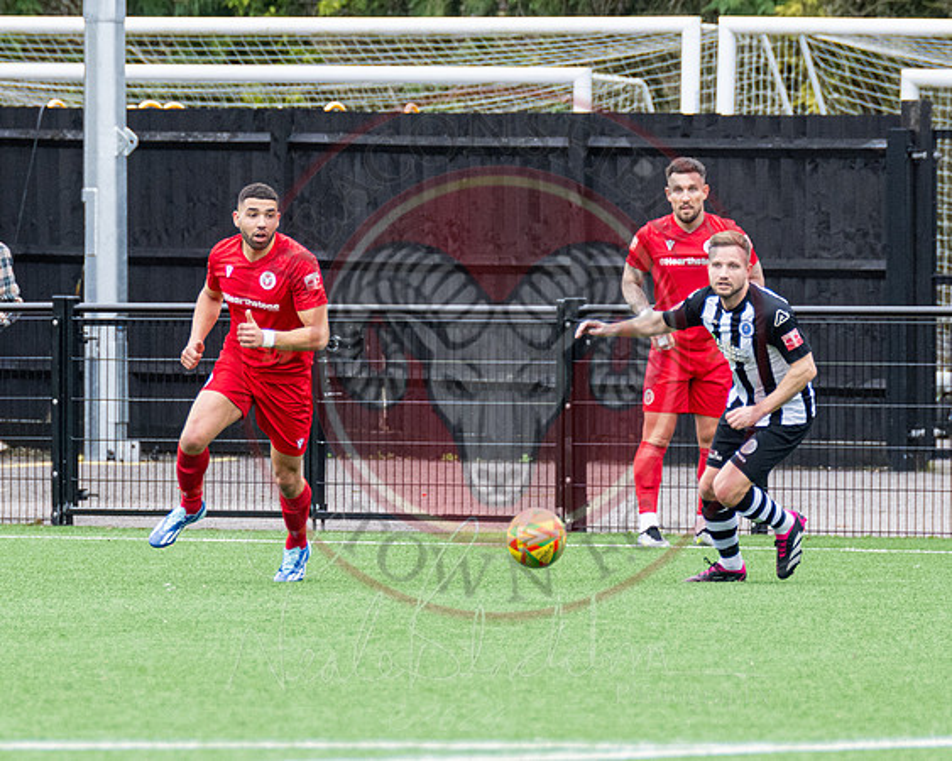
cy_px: 329
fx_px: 13587
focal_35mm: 482
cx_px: 349
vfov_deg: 3.2
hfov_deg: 4.0
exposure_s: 1/1000
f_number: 4
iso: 800
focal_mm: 200
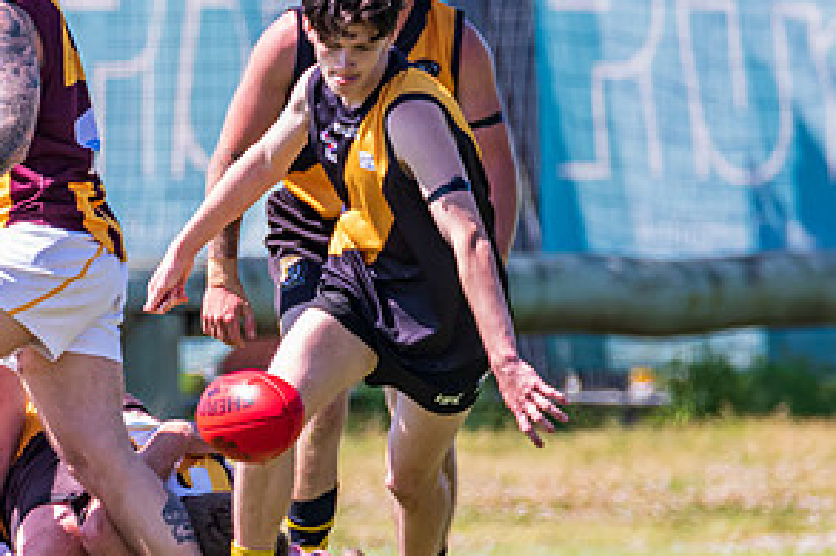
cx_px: -42
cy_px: 360
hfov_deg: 1.0
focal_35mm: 2076
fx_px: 48180
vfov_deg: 0.7
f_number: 8
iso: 800
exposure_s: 1/1000
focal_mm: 600
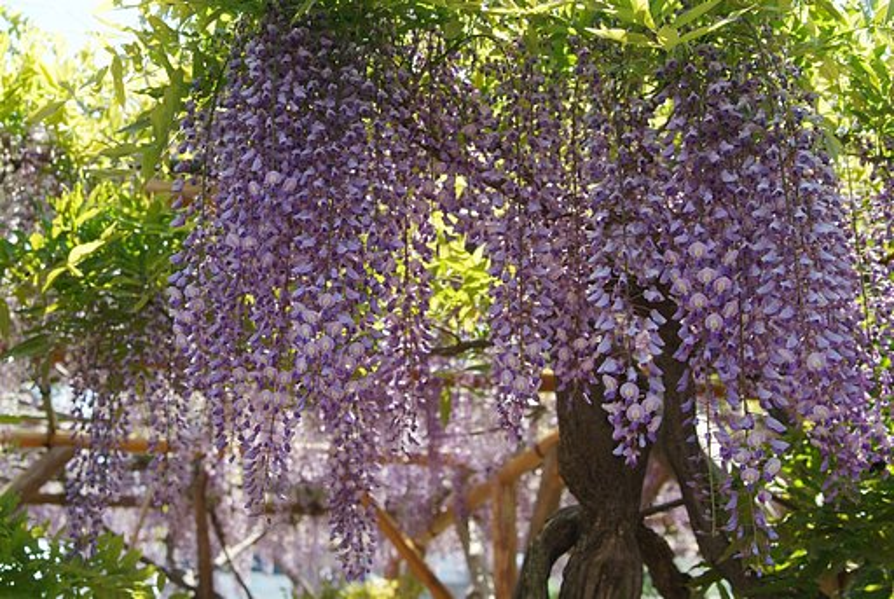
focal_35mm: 48
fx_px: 1194
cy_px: 300
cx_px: 447
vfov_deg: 28.2
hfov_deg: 41.1
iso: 200
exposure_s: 1/350
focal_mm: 32
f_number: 4
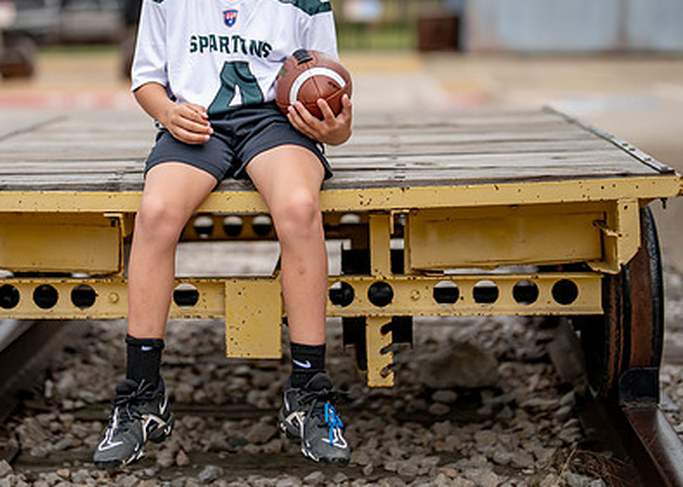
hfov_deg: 23.1
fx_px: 1667
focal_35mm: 86
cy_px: 110
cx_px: 244
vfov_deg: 16.5
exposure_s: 1/2000
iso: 320
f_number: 1.2
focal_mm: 50
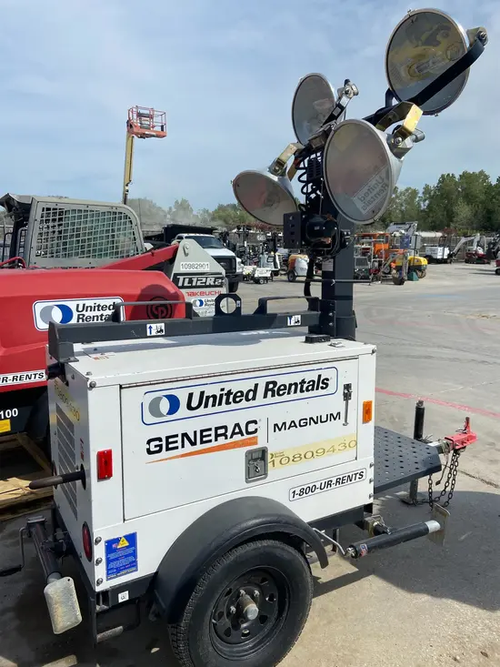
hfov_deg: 53.1
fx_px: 501
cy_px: 334
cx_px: 250
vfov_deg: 67.3
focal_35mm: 26
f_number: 1.8
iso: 32
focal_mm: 4.25
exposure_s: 1/4808
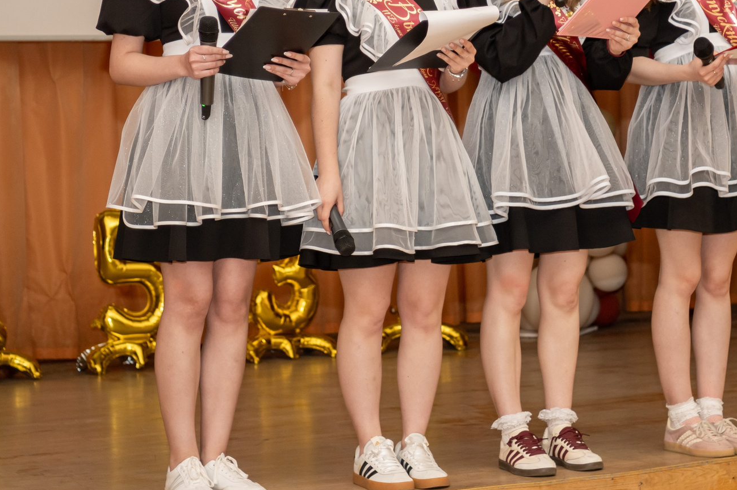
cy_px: 105
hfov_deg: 19.4
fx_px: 2148
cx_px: 461
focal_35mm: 105
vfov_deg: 13.0
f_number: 2.8
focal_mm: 52
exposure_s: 1/200
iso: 500
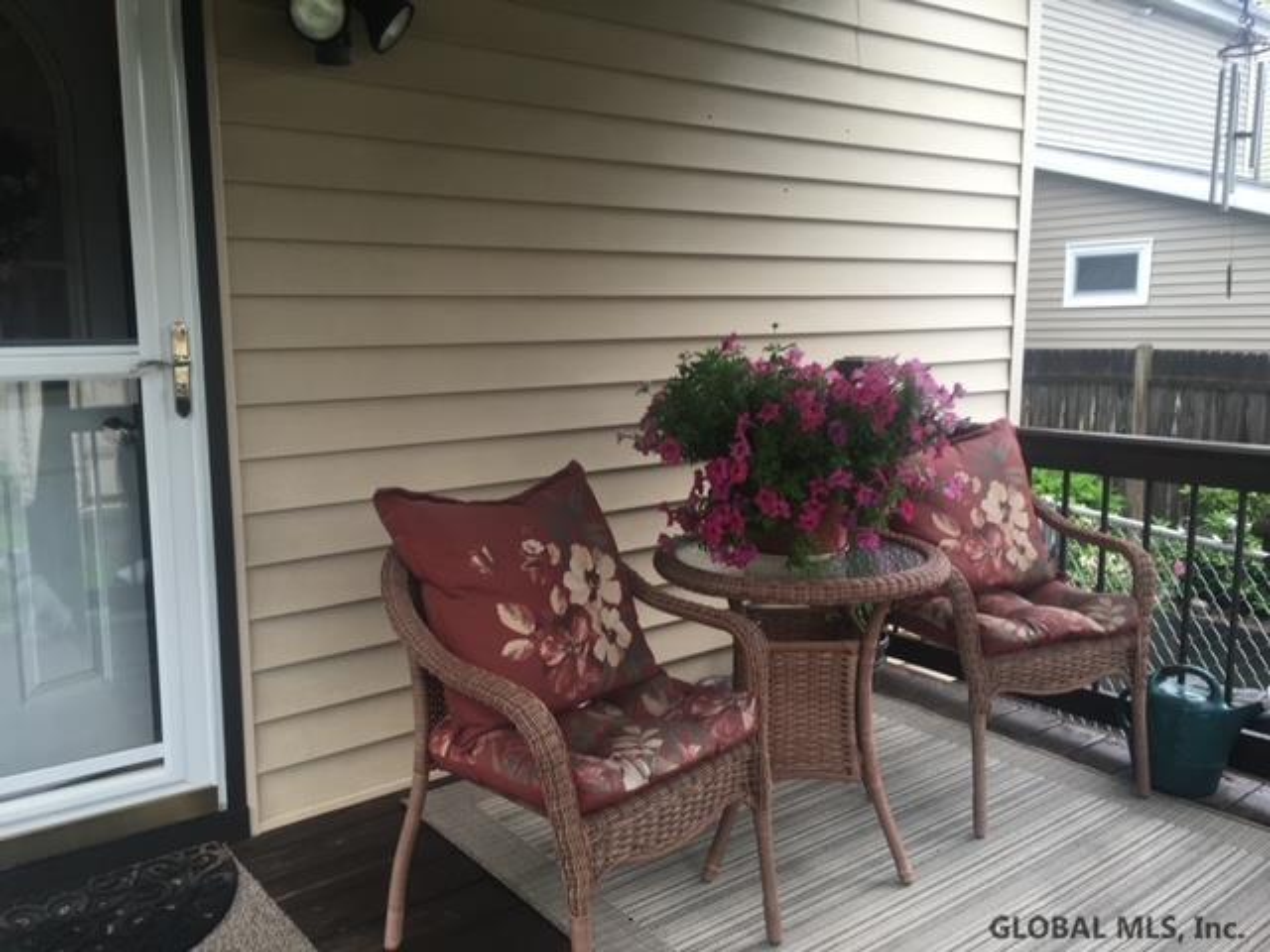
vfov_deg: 48.2
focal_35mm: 29
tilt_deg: -6.5
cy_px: 476
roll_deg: -0.1
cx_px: 635
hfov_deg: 61.7
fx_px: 1064
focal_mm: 4.15
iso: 32
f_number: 2.2
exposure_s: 1/120
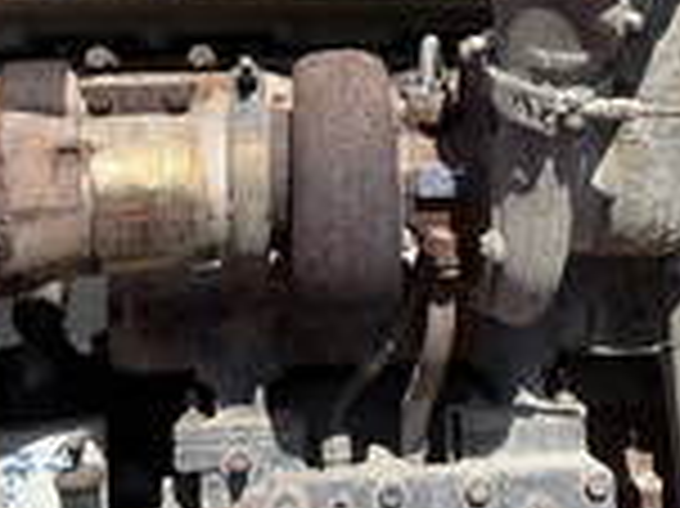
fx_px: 1511
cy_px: 139
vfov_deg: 19.0
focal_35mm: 77
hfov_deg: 25.2
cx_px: 473
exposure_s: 1/1490
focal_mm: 3
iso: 25
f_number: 1.8
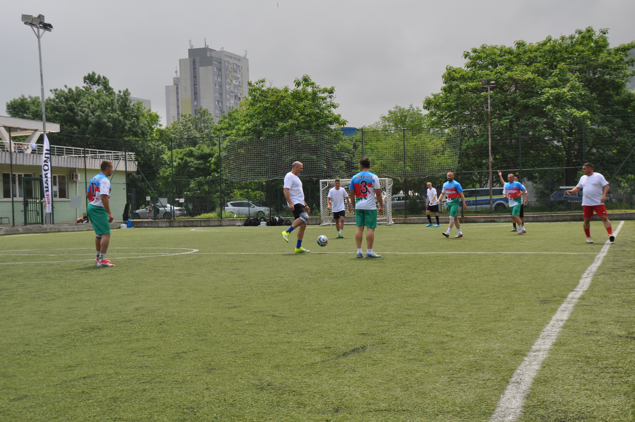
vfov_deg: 25.7
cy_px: 211
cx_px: 318
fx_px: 925
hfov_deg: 37.9
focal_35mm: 52
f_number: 9
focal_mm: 35
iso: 200
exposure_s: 1/320
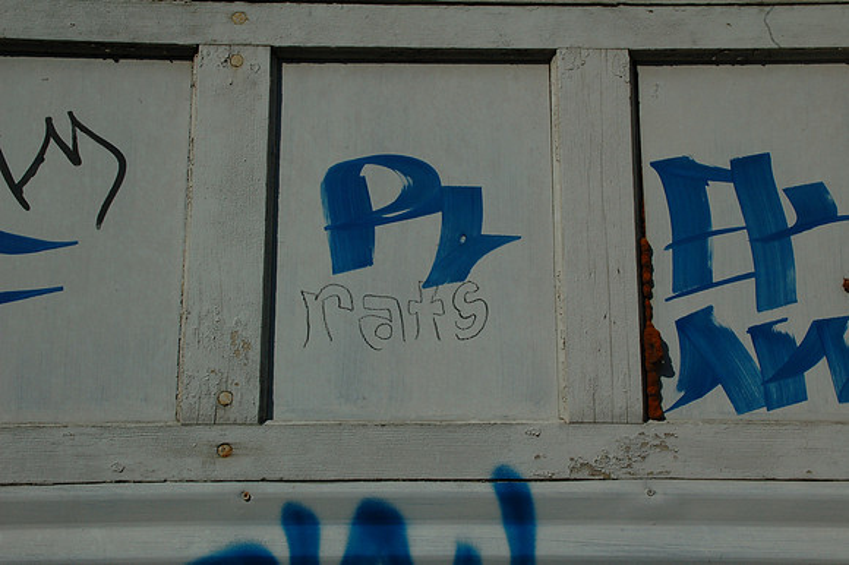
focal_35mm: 57
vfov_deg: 23.8
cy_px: 282
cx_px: 424
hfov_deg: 35.1
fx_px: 1343
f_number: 25
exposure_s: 1/160
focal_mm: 38
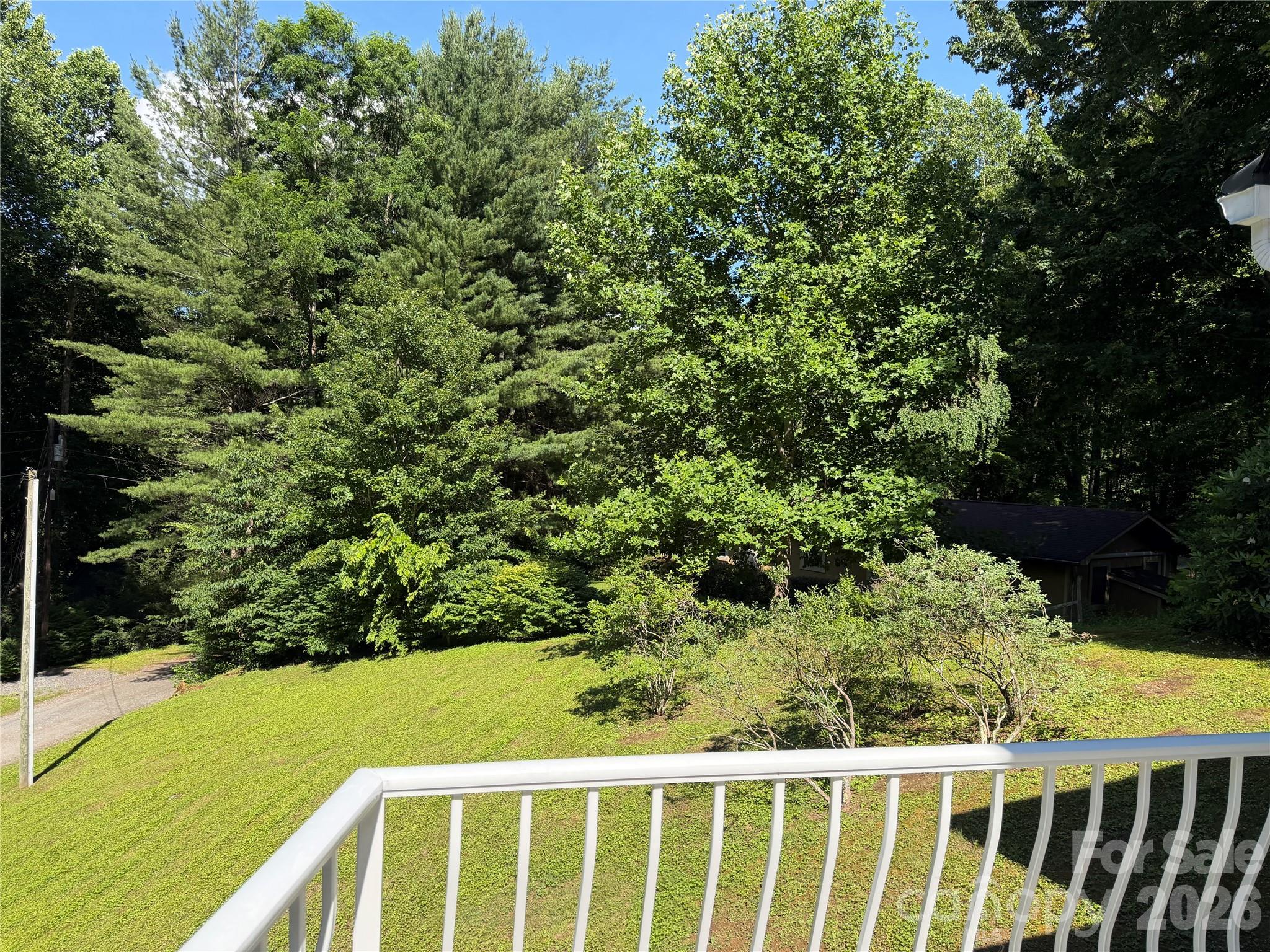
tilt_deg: -0.7
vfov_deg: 56.8
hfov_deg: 71.6
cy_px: 476
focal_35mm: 24
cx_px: 635
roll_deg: -2.1
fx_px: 881
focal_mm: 6.76
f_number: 1.78
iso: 100
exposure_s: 1/2370
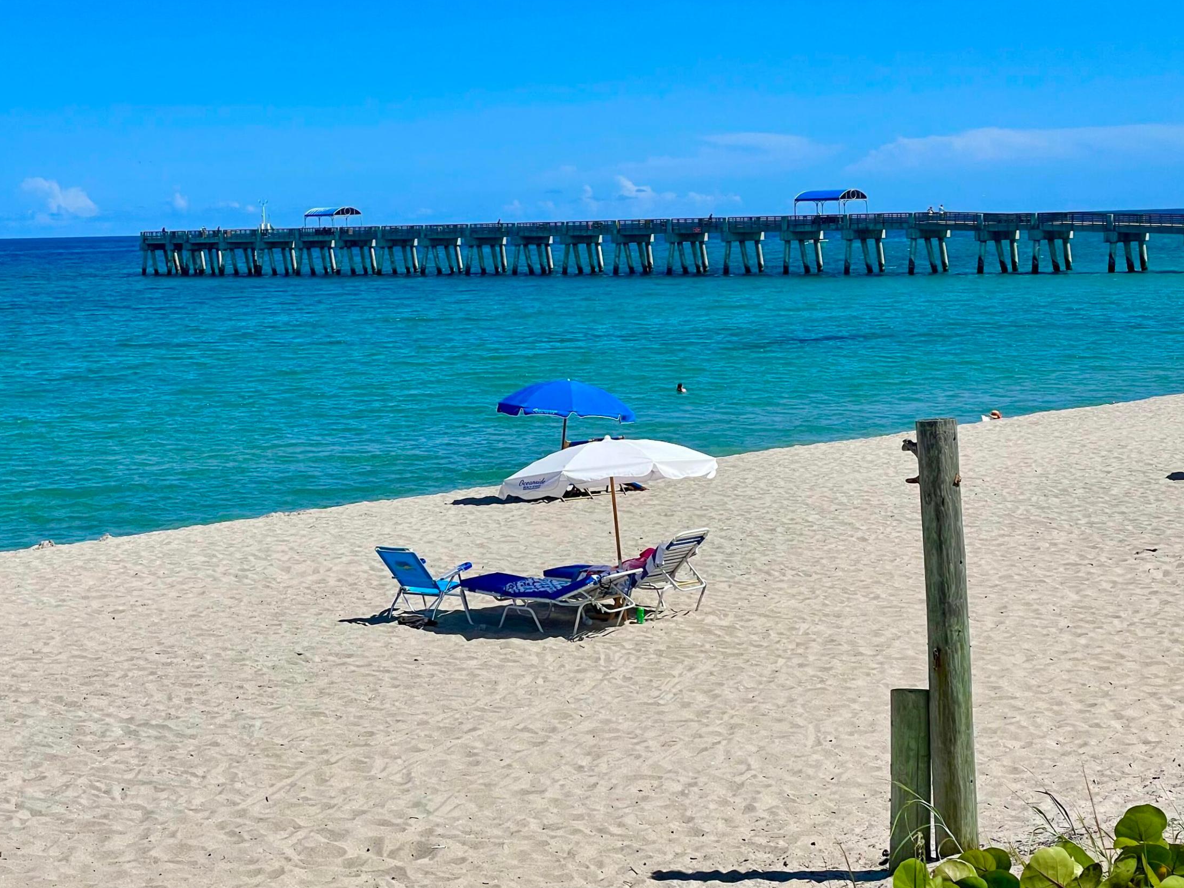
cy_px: 392
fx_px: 2326
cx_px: 600
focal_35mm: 68
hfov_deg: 28.6
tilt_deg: -2.7
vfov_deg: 21.6
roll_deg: +1.5
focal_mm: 6
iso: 25
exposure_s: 1/3425
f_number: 2
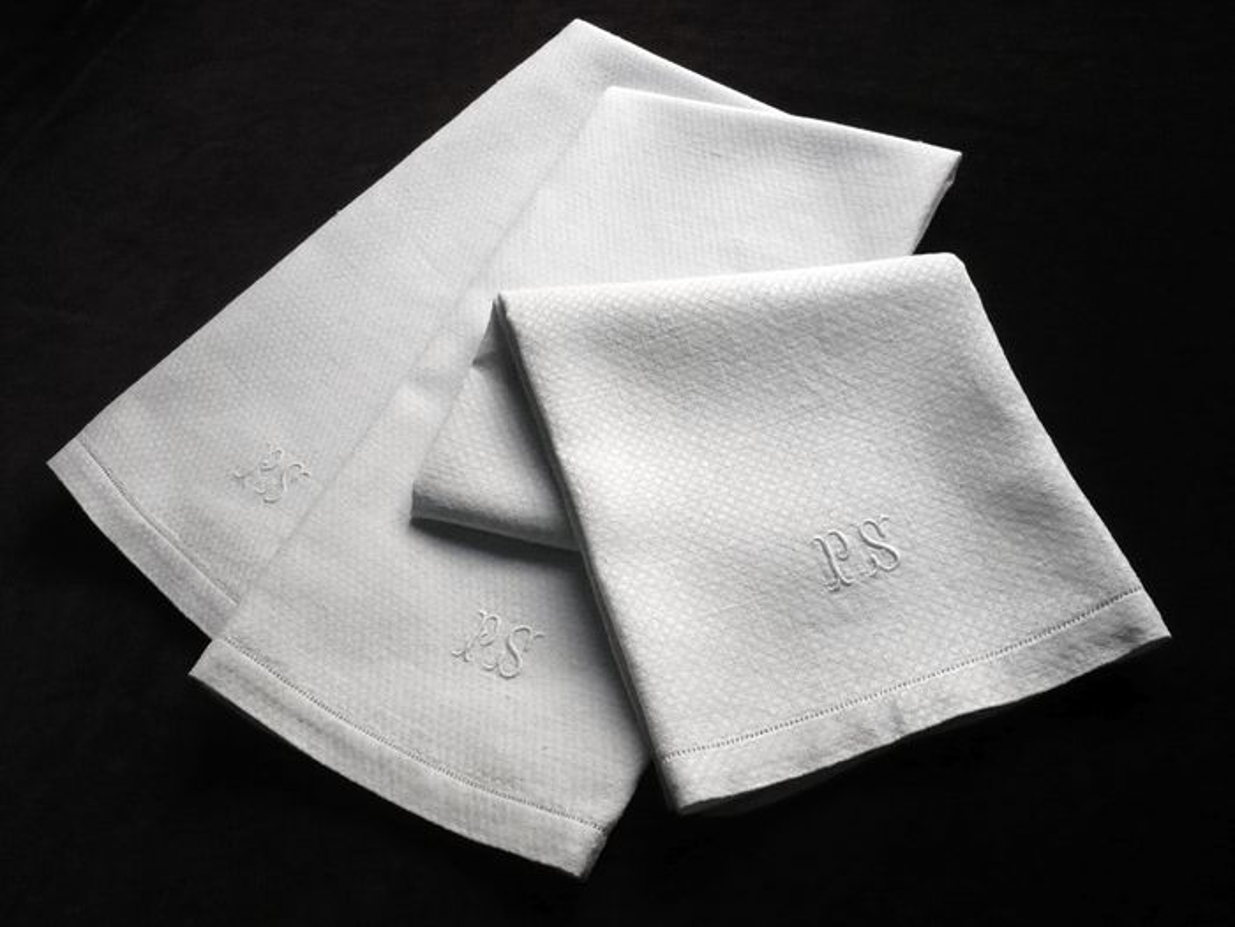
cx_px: 618
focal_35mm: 35
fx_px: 1249
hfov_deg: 52.6
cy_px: 464
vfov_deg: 40.7
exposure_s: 1/250
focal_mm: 5.8
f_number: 2.8
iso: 400
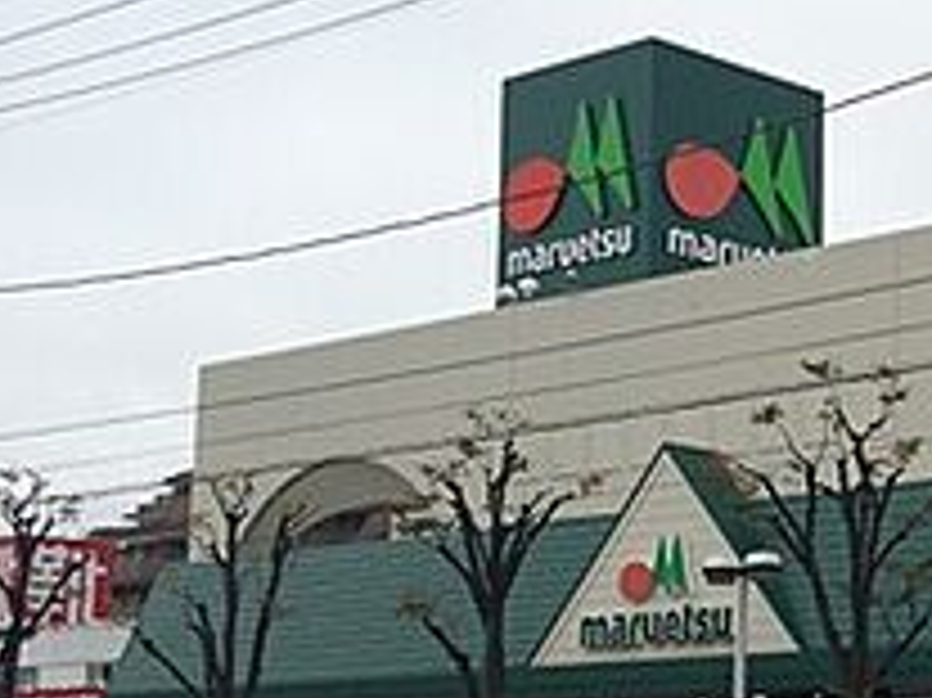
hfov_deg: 20.5
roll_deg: -1.0
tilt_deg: +5.0
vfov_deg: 16.9
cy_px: 462
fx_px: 2341
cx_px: 1216
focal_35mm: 87
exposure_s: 1/446
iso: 32
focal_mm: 4.15
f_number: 2.2
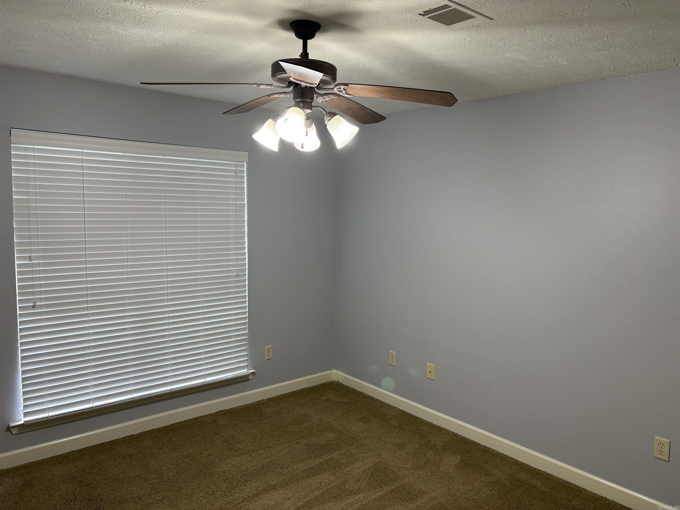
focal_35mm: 26
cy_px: 255
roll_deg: -1.5
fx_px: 511
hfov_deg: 67.3
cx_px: 340
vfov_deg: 53.1
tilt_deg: -5.1
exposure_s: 1/60
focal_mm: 5.96
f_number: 1.6
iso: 80
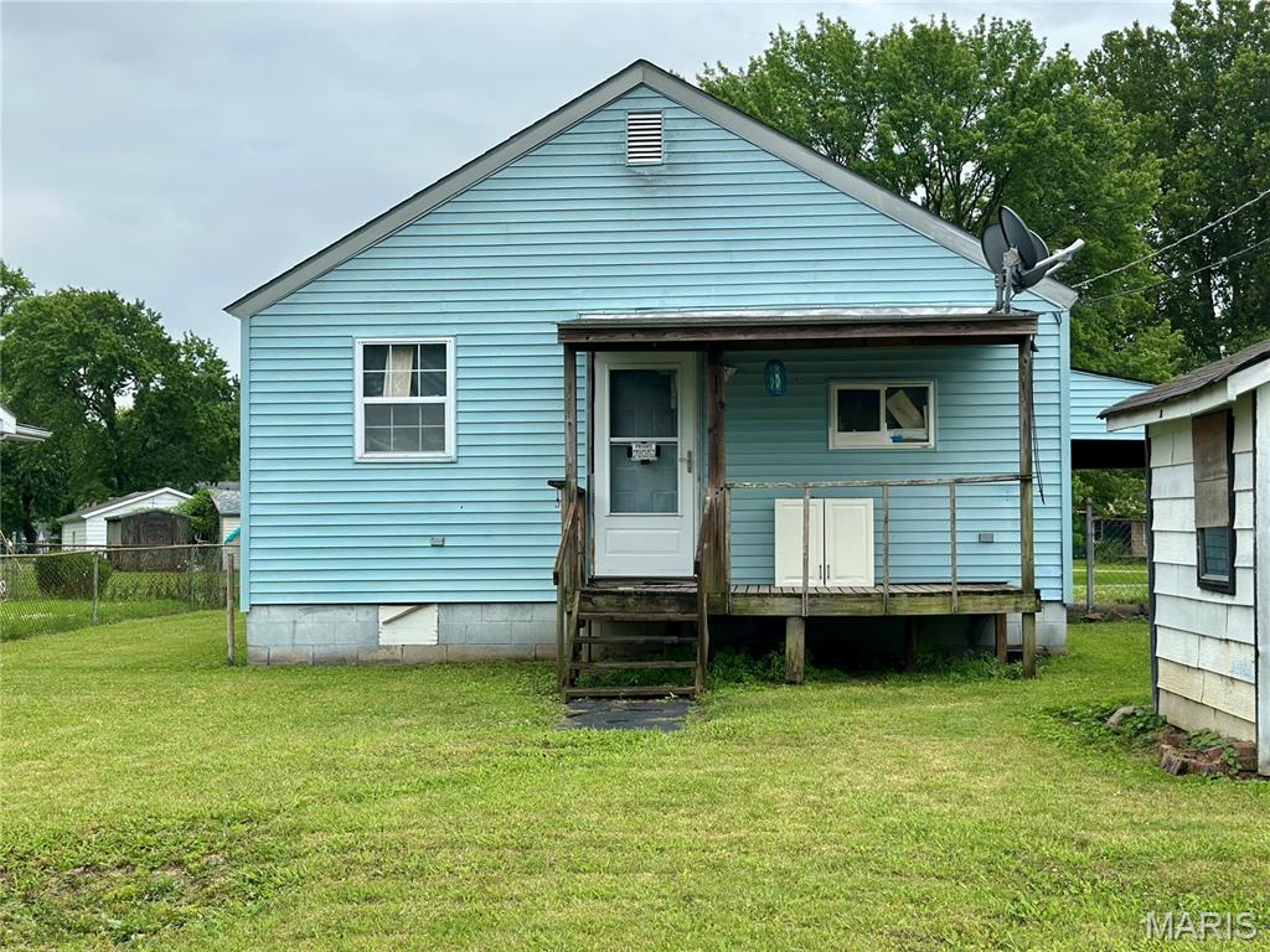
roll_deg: -0.1
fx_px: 1761
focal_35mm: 48
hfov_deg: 39.7
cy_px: 476
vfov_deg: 30.3
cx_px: 635
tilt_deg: +1.9
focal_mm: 6.86
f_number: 1.78
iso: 100
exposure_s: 1/4566
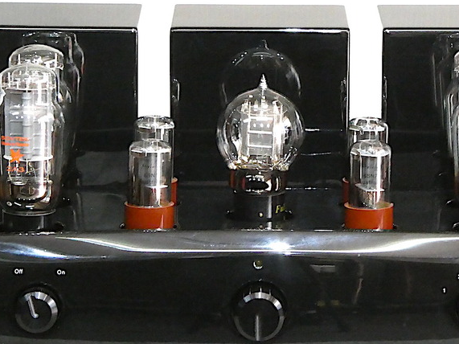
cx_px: 255
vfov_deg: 6.5
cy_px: 145
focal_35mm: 227
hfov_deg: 8.7
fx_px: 3009
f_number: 6.3
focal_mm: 24.2
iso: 1600
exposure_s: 1/25
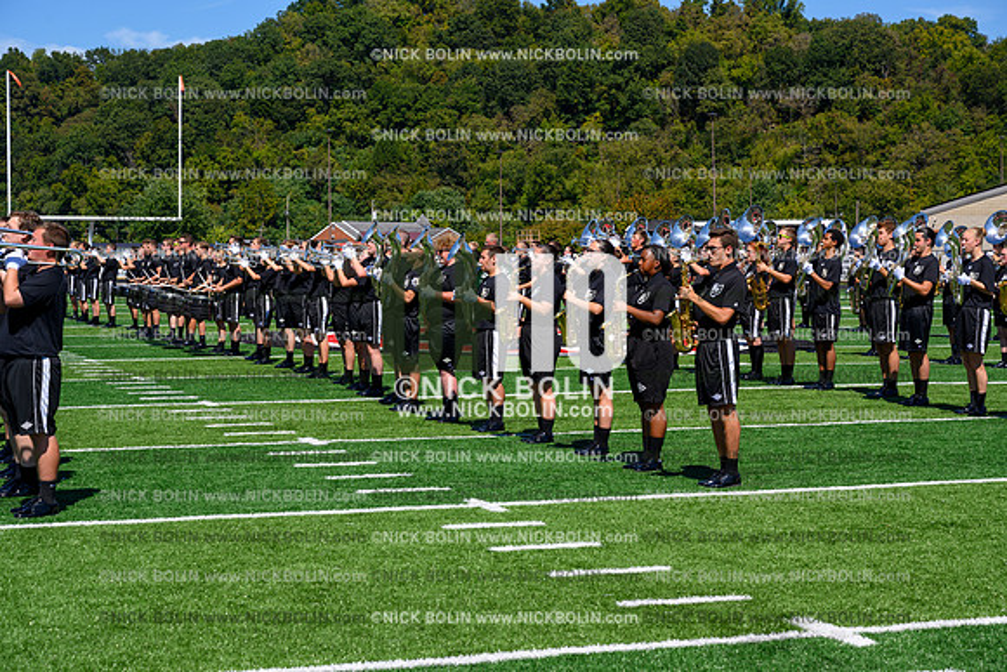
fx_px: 1958
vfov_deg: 19.5
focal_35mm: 70
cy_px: 336
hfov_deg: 28.8
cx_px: 504
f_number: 8
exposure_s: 1/640
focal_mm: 70
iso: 160
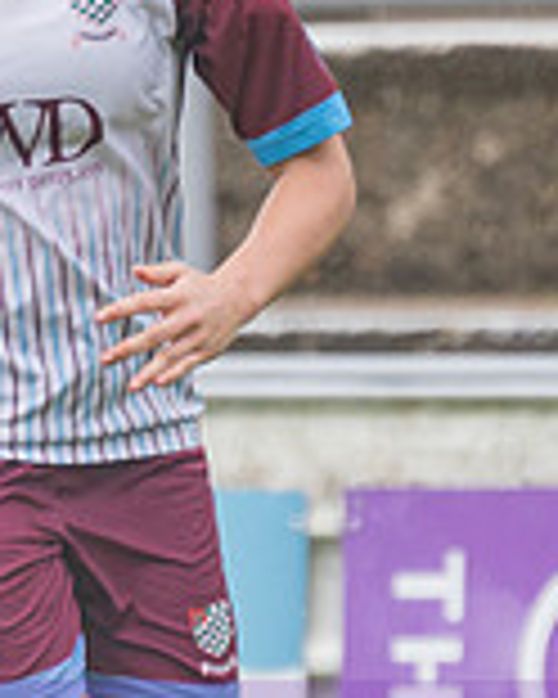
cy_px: 325
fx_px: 52723
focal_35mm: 2554
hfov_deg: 0.6
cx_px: -140
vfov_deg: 0.8
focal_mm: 300
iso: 320
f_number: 2.8
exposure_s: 1/1600
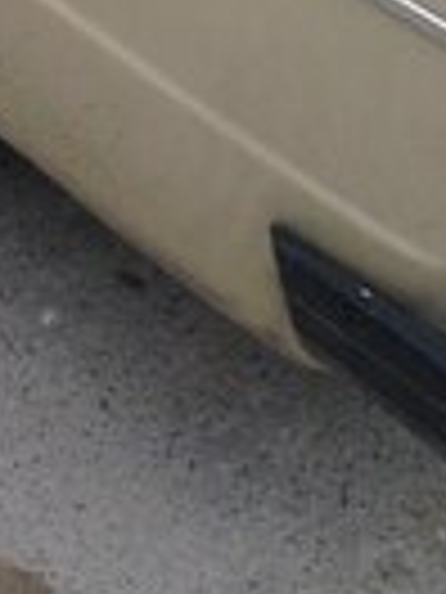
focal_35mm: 124
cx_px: -374
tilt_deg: -26.2
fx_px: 2130
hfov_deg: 11.1
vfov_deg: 14.2
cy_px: -436
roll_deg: +2.5
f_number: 2.4
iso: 50
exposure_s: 1/315
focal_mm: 4.12
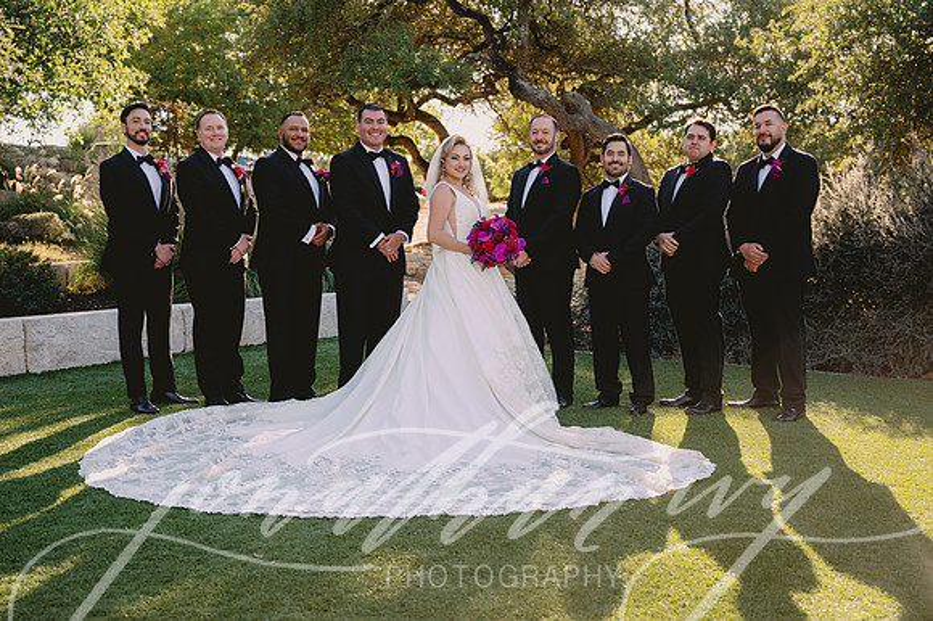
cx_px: 460
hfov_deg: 45.9
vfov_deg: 31.5
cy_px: 317
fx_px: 1101
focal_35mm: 43
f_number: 3.5
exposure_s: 1/250
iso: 100
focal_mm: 38
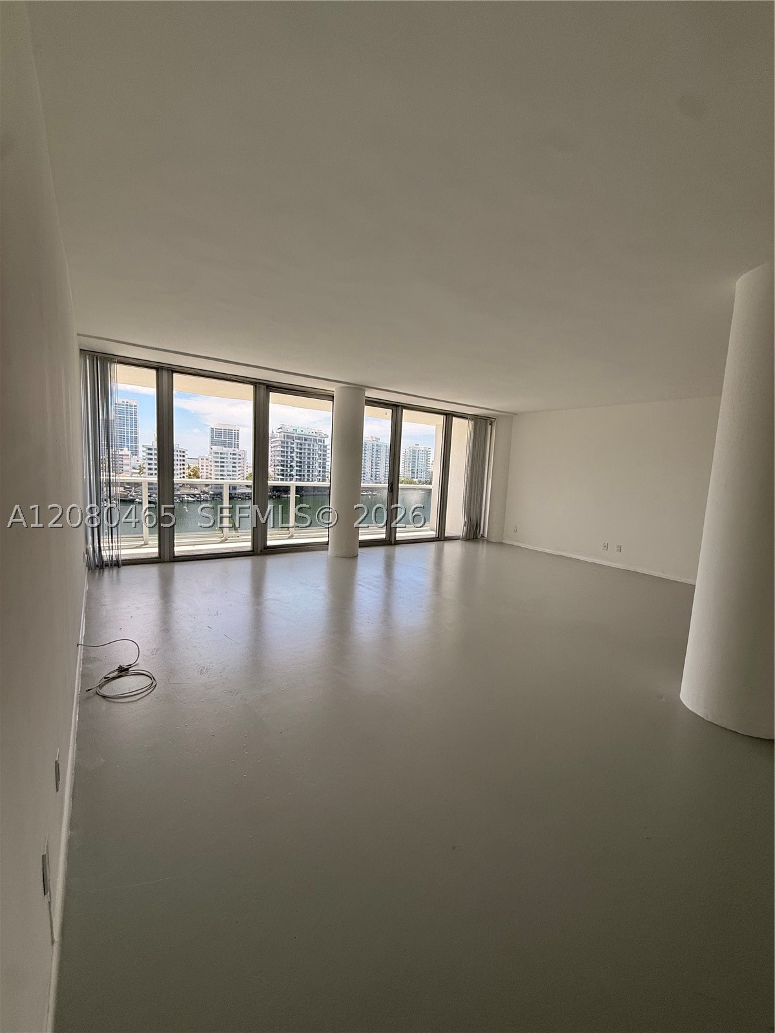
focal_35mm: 14
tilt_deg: -7.9
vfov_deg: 102.1
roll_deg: -0.6
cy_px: 516
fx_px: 418
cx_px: 388
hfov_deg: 85.7
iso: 50
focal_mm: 2.22
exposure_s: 1/349
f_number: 2.2
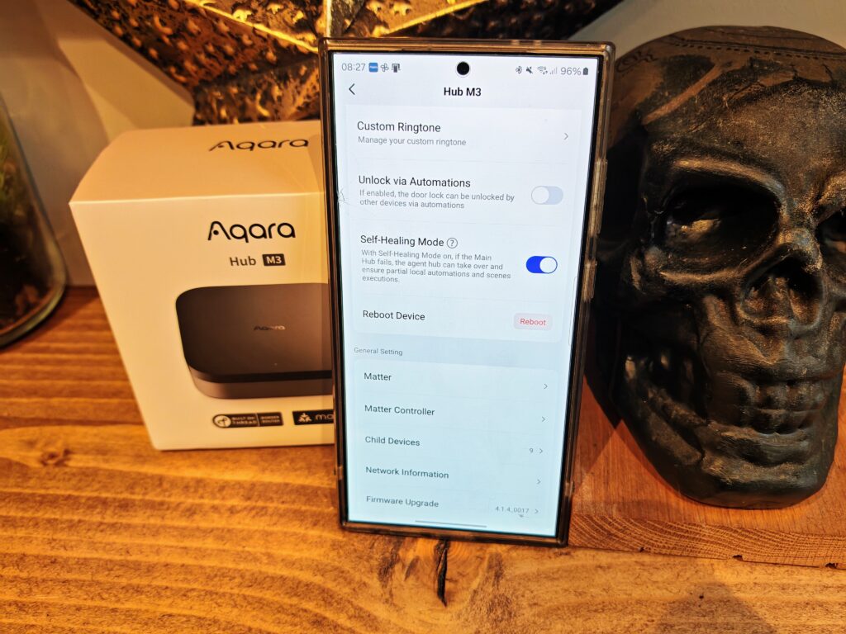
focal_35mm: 27
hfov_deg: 65.3
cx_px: 423
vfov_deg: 51.4
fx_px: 660
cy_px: 317
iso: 400
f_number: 2
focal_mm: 6.83
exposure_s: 1/100
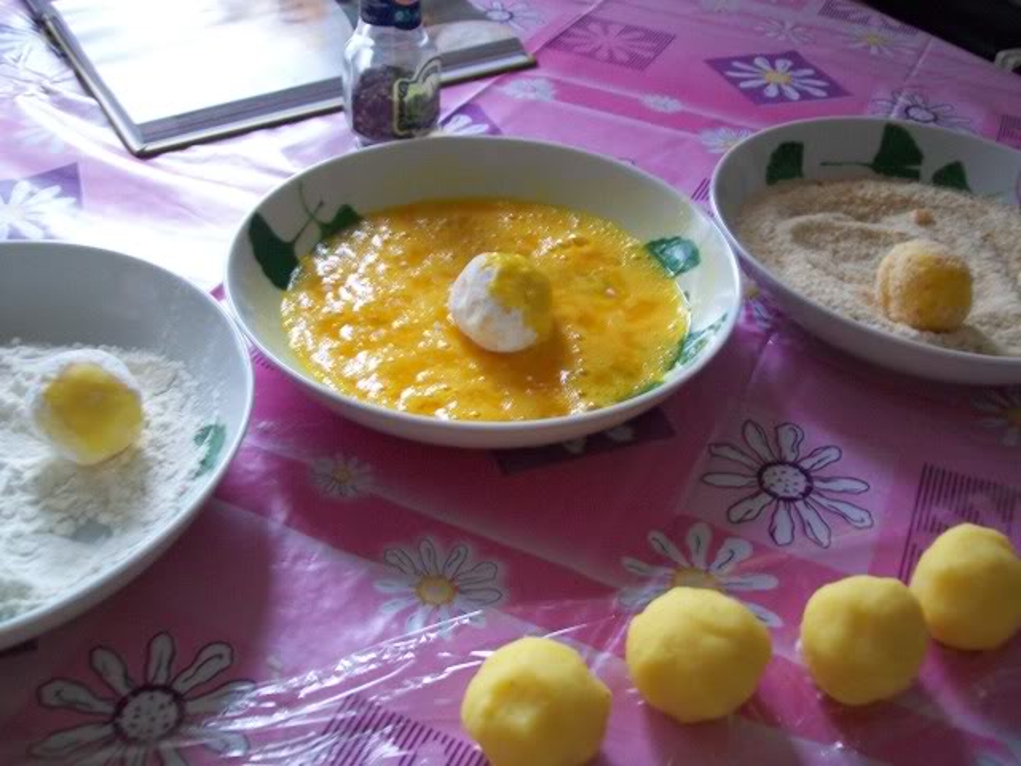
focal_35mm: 36
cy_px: 383
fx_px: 1062
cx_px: 510
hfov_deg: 51.4
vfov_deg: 39.7
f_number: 2.7
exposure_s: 1/8
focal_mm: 6
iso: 164
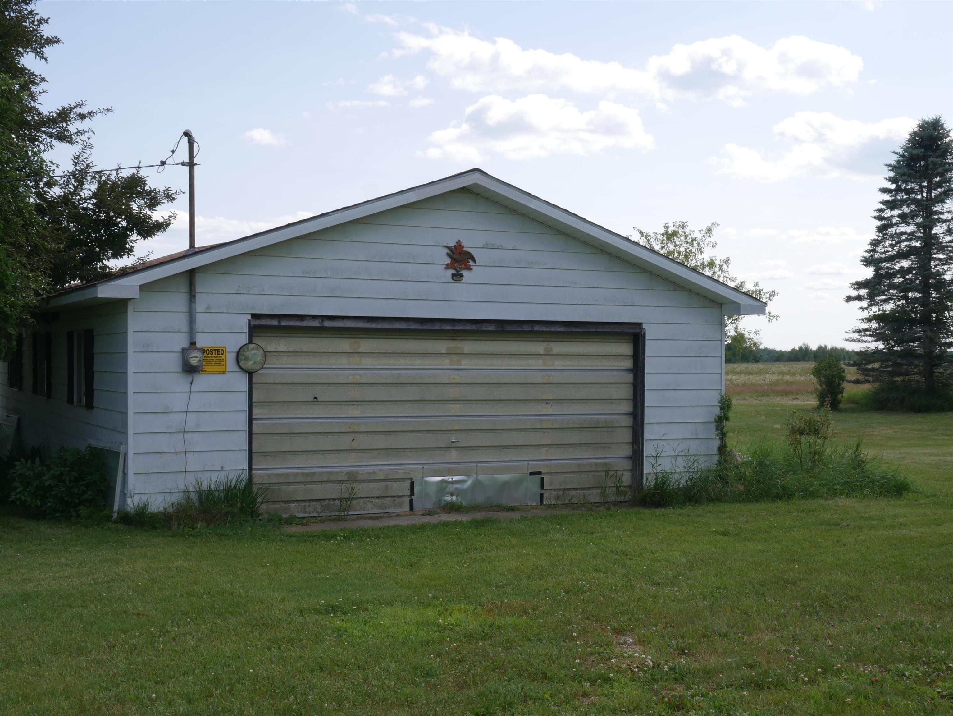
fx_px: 1322
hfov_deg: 39.6
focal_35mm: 48
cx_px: 476
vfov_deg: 30.3
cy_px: 358
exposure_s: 1/100
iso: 200
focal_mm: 24
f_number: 16
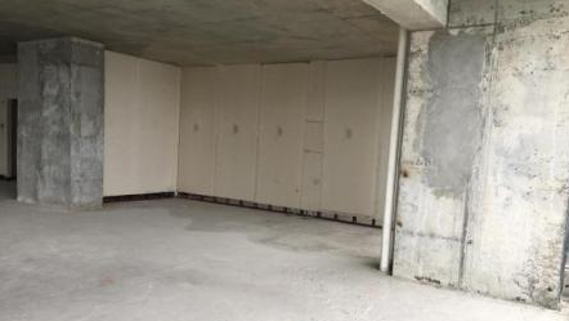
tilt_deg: -3.8
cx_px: 287
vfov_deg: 36.6
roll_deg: -3.1
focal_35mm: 32
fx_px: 483
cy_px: 186
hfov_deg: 61.0
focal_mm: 4.15
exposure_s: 1/60
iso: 32
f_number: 2.2
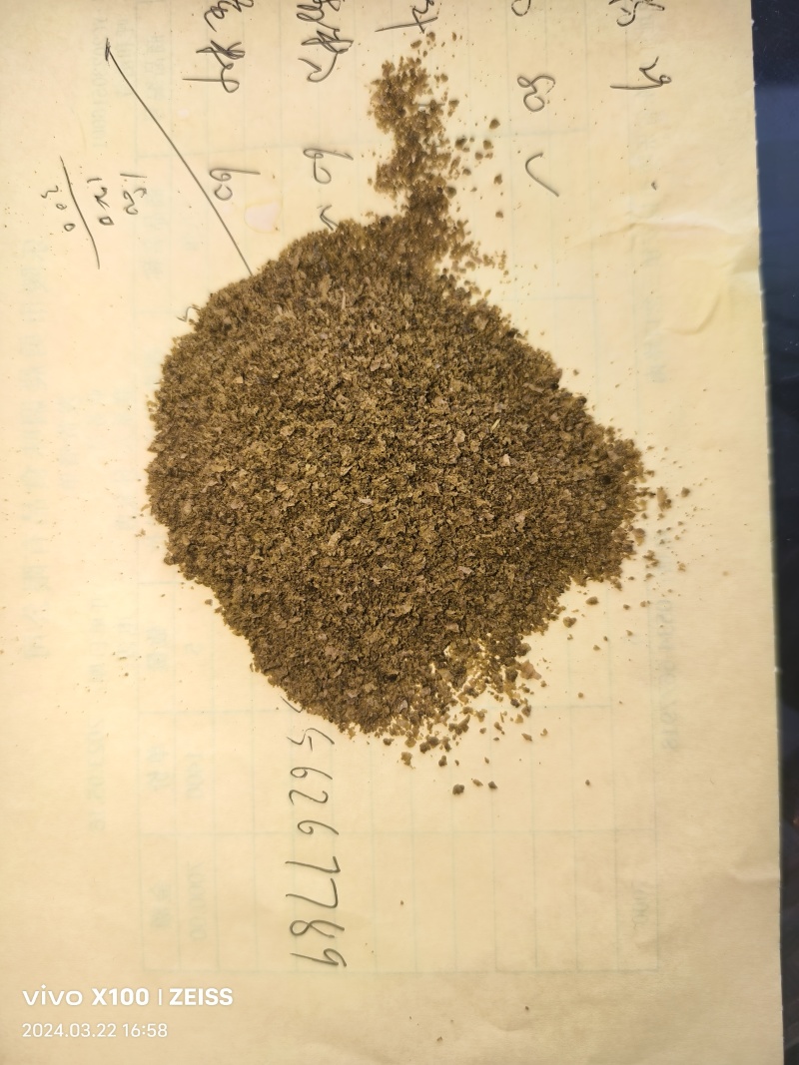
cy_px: 532
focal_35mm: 23
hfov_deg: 58.9
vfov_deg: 73.9
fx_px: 708
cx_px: 400
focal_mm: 5.6
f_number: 1.57
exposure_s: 1/239
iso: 72
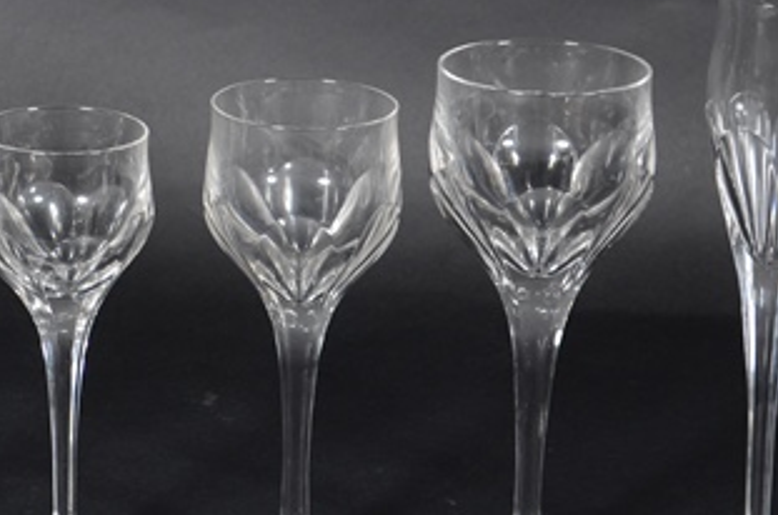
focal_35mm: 162
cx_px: 68
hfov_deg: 12.6
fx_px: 3494
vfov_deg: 8.4
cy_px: 82
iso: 320
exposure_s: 1/250
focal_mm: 42
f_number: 4.8
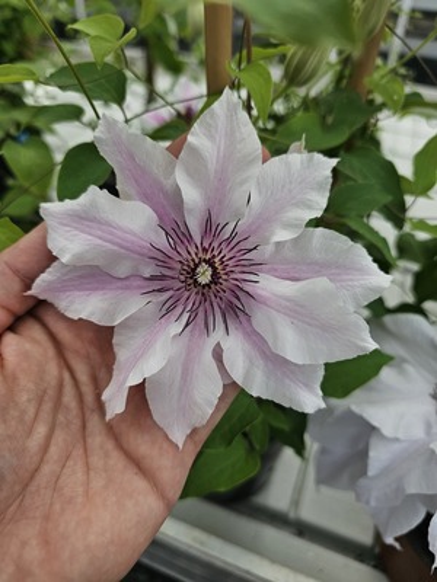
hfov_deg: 58.9
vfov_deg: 73.9
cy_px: 291
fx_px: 387
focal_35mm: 23
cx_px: 218
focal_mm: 6.3
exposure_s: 1/1002
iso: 25
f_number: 1.7
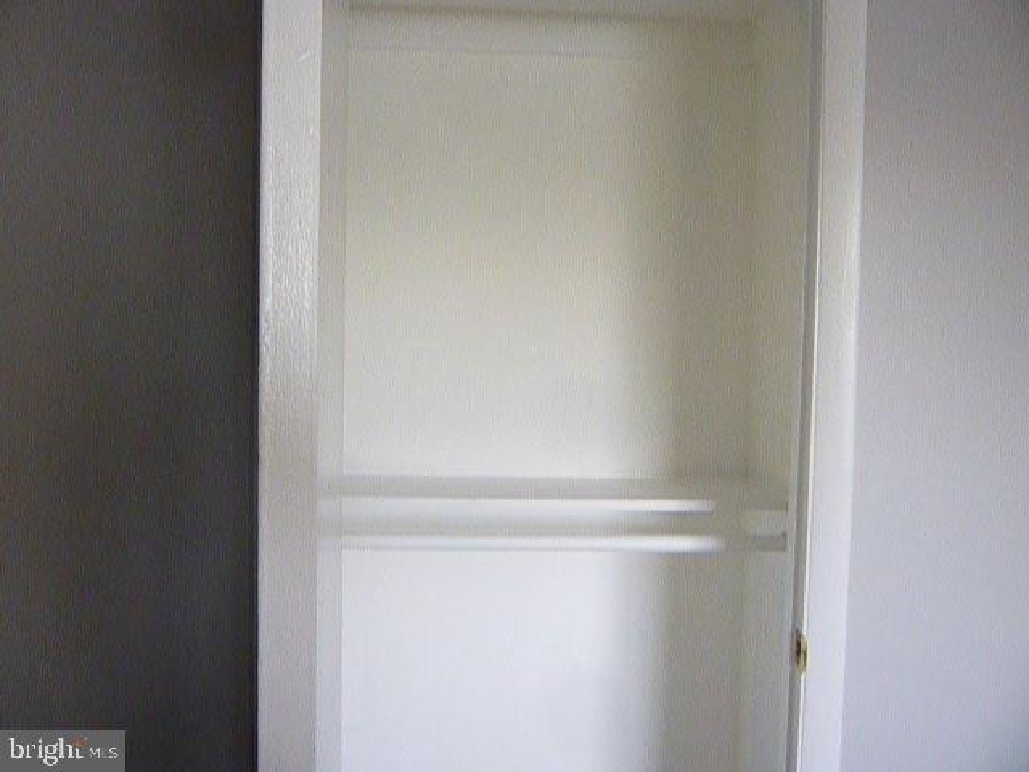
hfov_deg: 61.7
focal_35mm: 29
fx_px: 862
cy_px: 386
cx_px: 514
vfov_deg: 48.2
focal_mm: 5.2
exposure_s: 1/30
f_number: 3.3
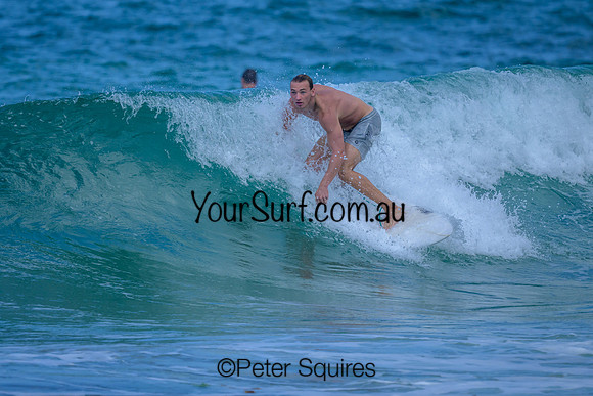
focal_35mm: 1092
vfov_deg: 1.3
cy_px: 156
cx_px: 226
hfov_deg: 1.9
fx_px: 17985
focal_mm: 800
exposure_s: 1/2000
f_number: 6.3
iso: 400
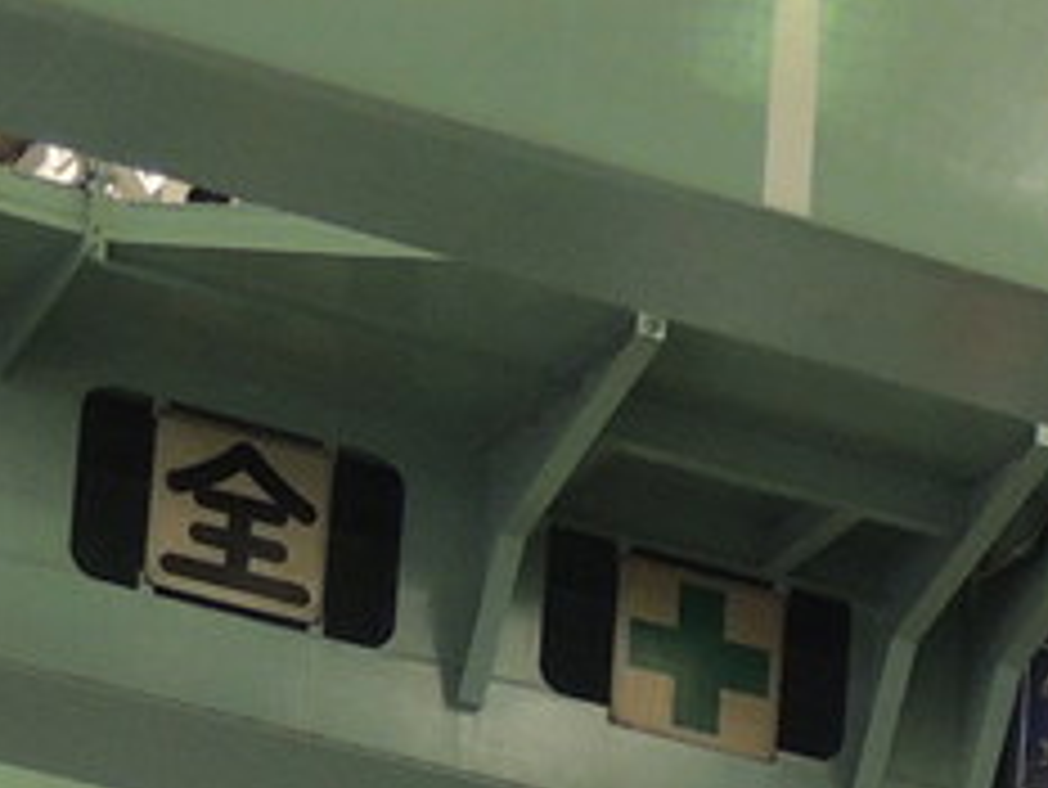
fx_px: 7815
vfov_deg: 5.5
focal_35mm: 258
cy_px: 2085
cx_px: 2267
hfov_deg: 7.3
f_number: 3.5
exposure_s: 1/50
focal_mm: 8.3
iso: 220
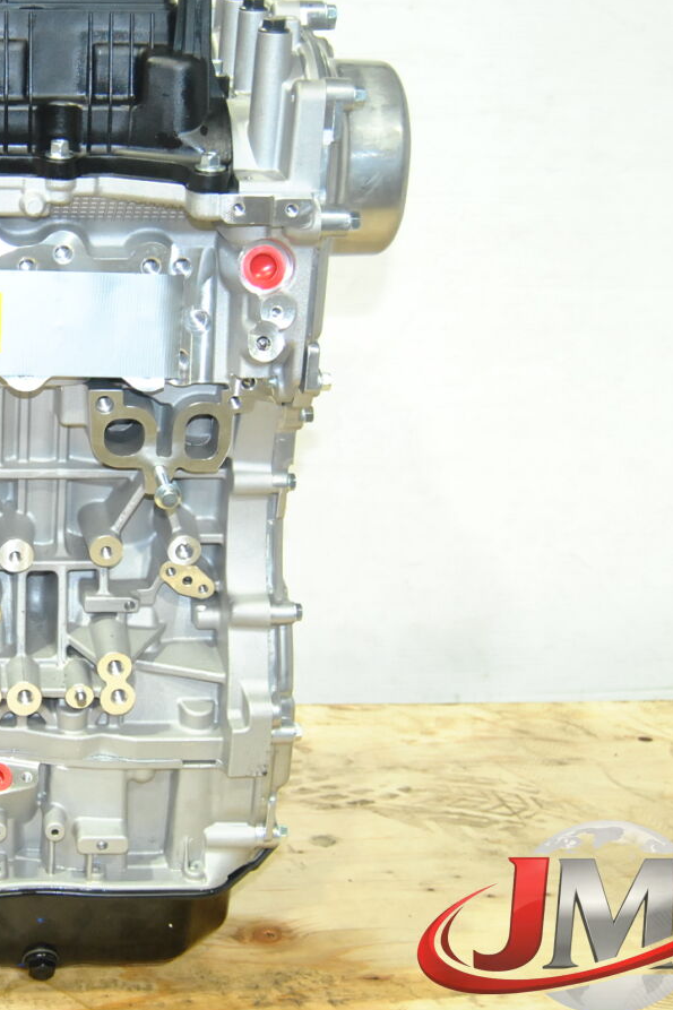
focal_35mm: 62
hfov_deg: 20.9
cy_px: 447
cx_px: -62
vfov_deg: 32.4
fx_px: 1736
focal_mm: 23
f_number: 5
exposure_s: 1/100
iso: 800
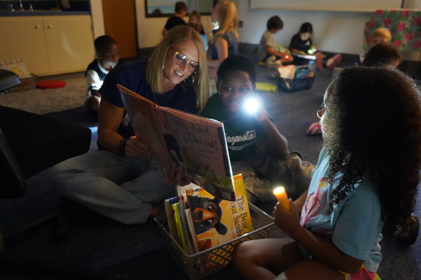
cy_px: 140
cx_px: 210
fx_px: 339
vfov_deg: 45.0
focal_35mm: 29
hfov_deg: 63.7
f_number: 3.5
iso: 12800
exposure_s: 1/20
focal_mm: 29
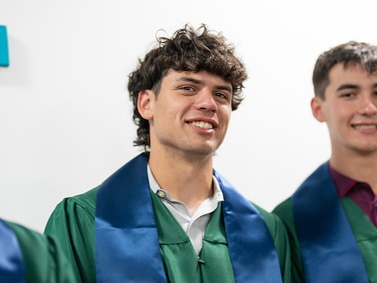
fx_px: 665
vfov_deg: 24.0
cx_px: 210
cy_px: 156
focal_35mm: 61
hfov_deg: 31.6
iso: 500
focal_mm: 50
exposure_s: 1/320
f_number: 1.2
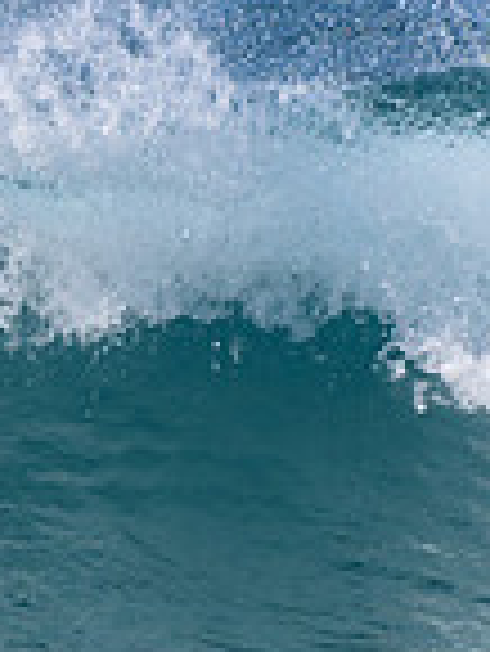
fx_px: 54371
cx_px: -647
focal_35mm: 2885
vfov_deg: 0.7
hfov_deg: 0.5
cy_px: 465
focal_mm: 500
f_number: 5.6
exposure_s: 1/2000
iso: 250
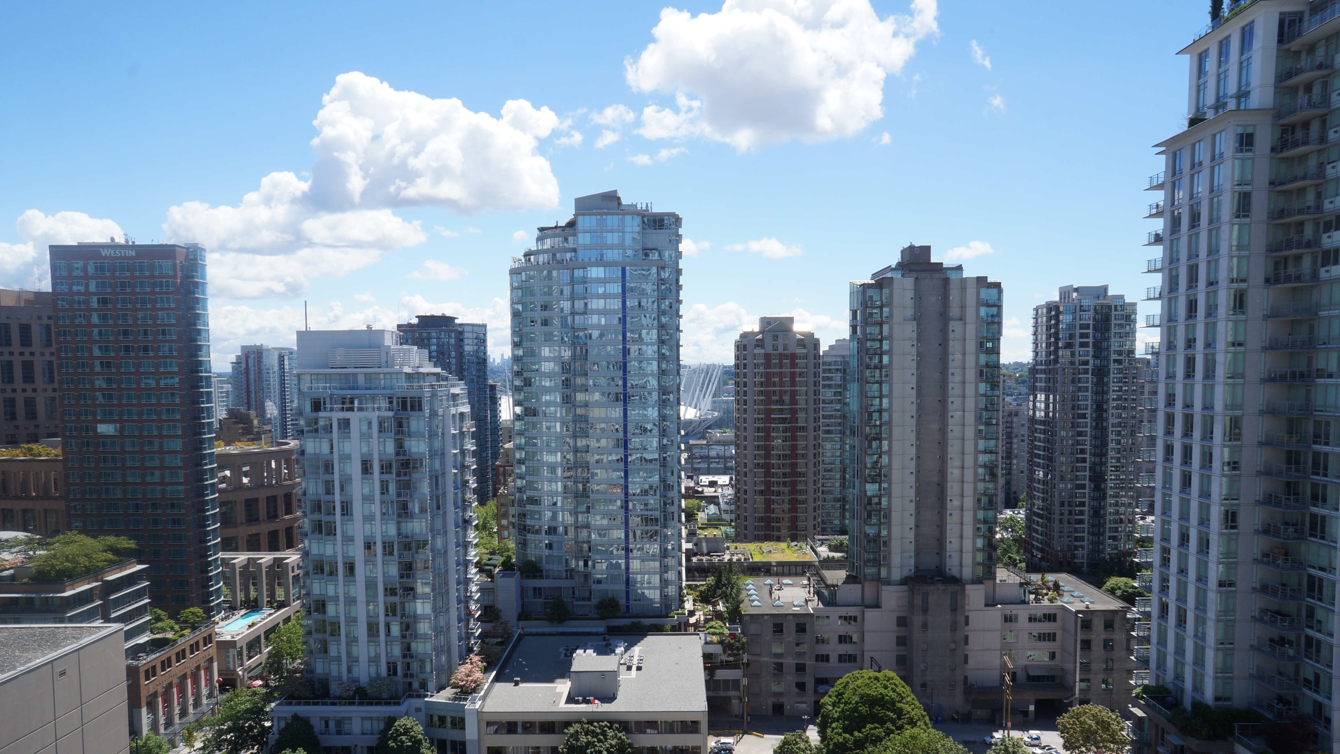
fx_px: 924
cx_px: 655
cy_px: 454
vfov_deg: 44.1
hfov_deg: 71.9
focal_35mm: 26
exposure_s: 1/160
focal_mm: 16
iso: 200
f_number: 16
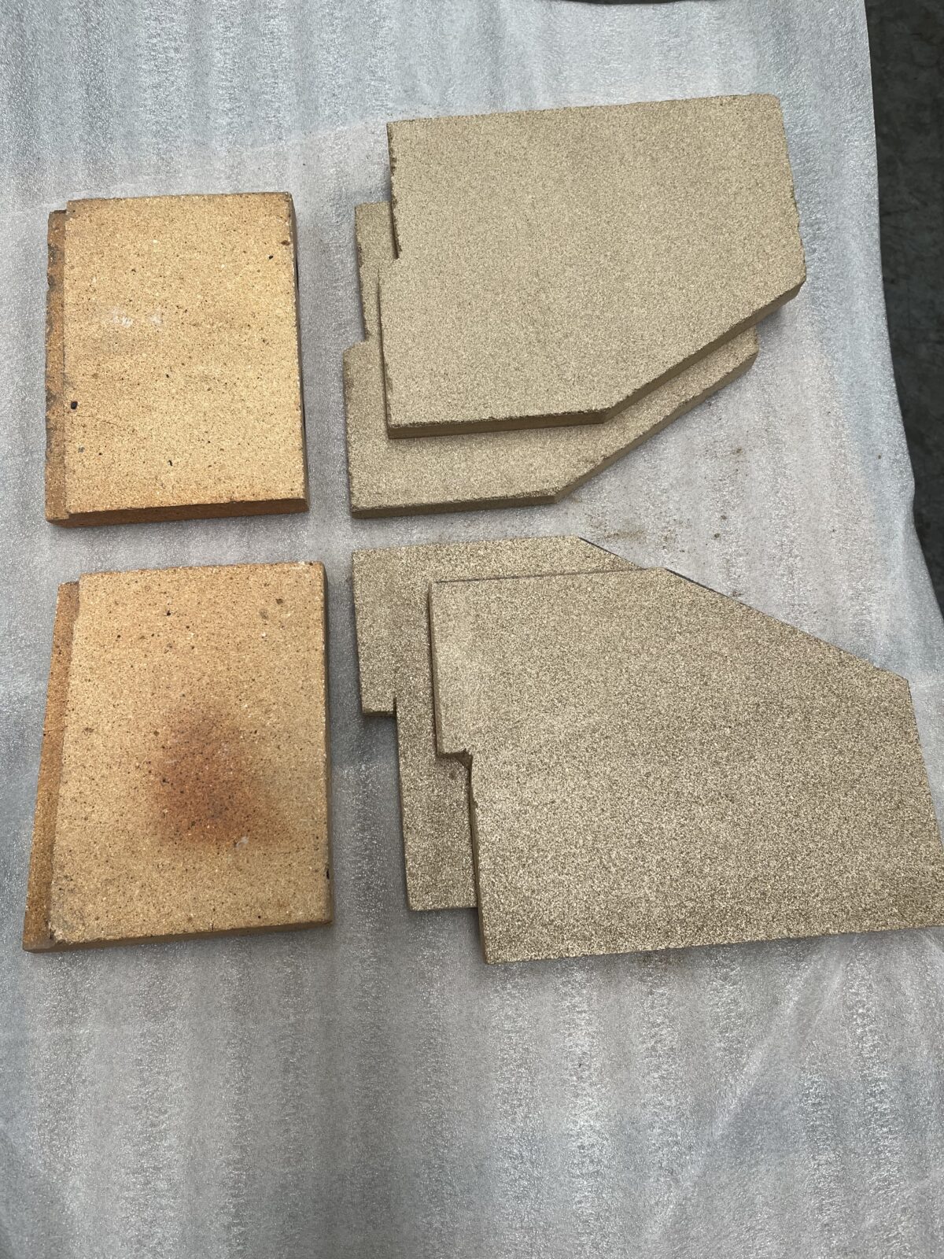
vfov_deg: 67.3
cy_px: 630
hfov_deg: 53.1
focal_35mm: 26
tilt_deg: -76.1
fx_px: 945
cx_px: 472
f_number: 1.6
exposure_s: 1/121
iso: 64
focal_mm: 5.1
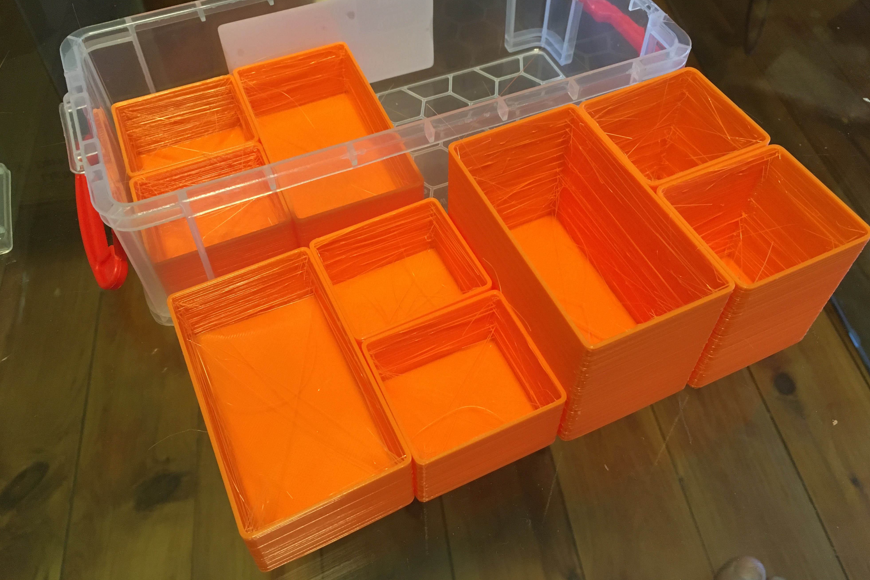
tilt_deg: -52.0
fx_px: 749
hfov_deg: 60.3
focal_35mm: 31
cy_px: 247
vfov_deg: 42.2
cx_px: 440
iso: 200
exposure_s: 1/20
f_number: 2.2
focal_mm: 4.15
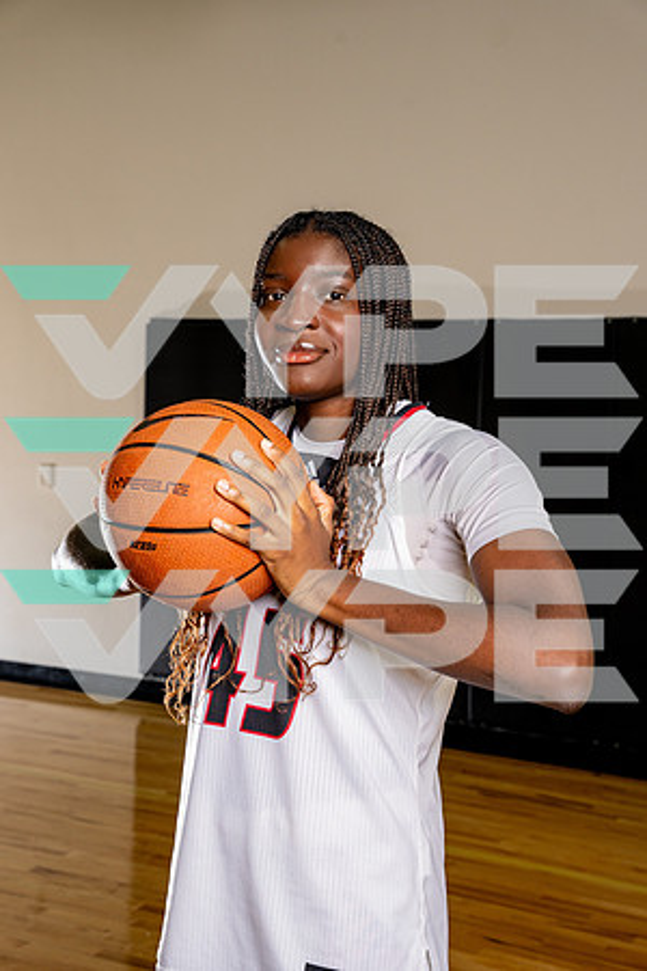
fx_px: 1426
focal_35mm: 53
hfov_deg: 25.6
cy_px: 486
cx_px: 324
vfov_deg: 37.6
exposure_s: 1/200
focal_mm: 52.9
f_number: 7.1
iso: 640
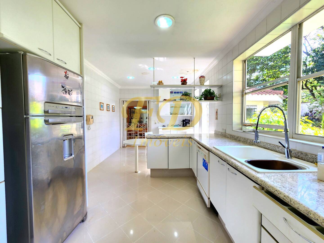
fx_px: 122
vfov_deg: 89.9
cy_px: 122
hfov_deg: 106.2
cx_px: 162
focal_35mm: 13
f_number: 2.2
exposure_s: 1/60.2
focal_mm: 2.2
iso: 64
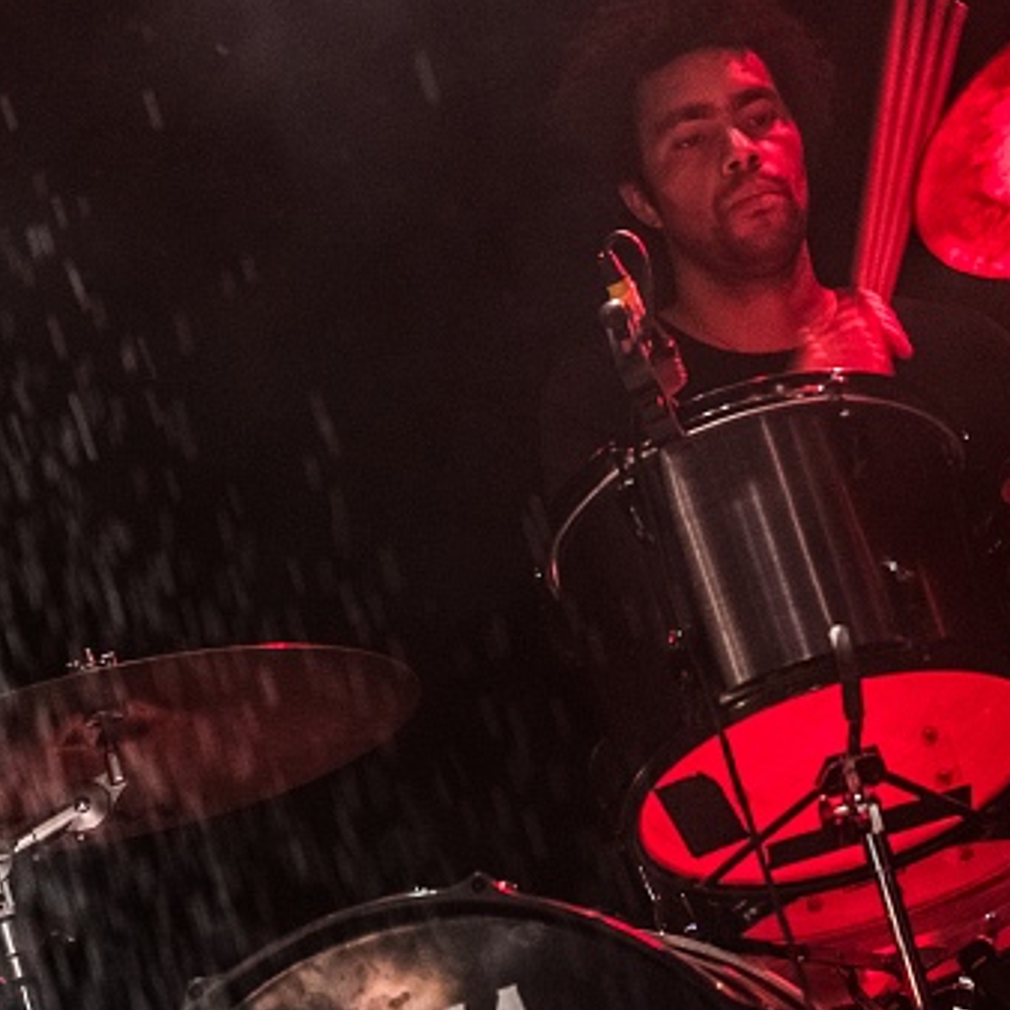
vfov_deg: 9.2
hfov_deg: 9.2
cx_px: 926
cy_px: 445
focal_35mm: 190
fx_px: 6272
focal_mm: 70
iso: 4000
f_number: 2.8
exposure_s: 1/80
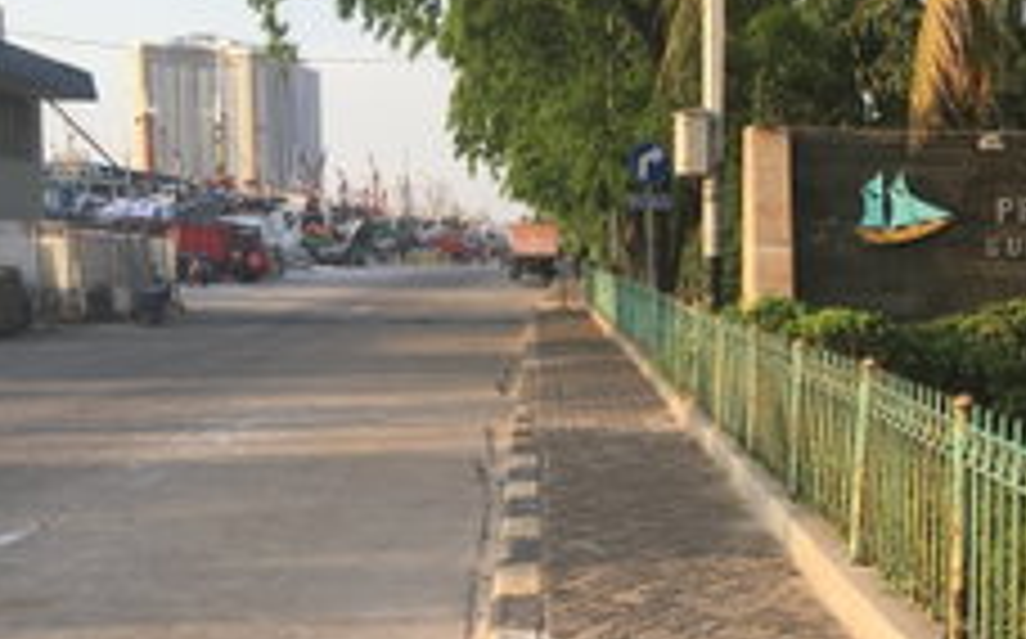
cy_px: 423
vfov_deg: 23.8
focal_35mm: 54
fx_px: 1508
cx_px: 747
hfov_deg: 36.8
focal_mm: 4.15
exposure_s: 1/349
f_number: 2.2
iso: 25
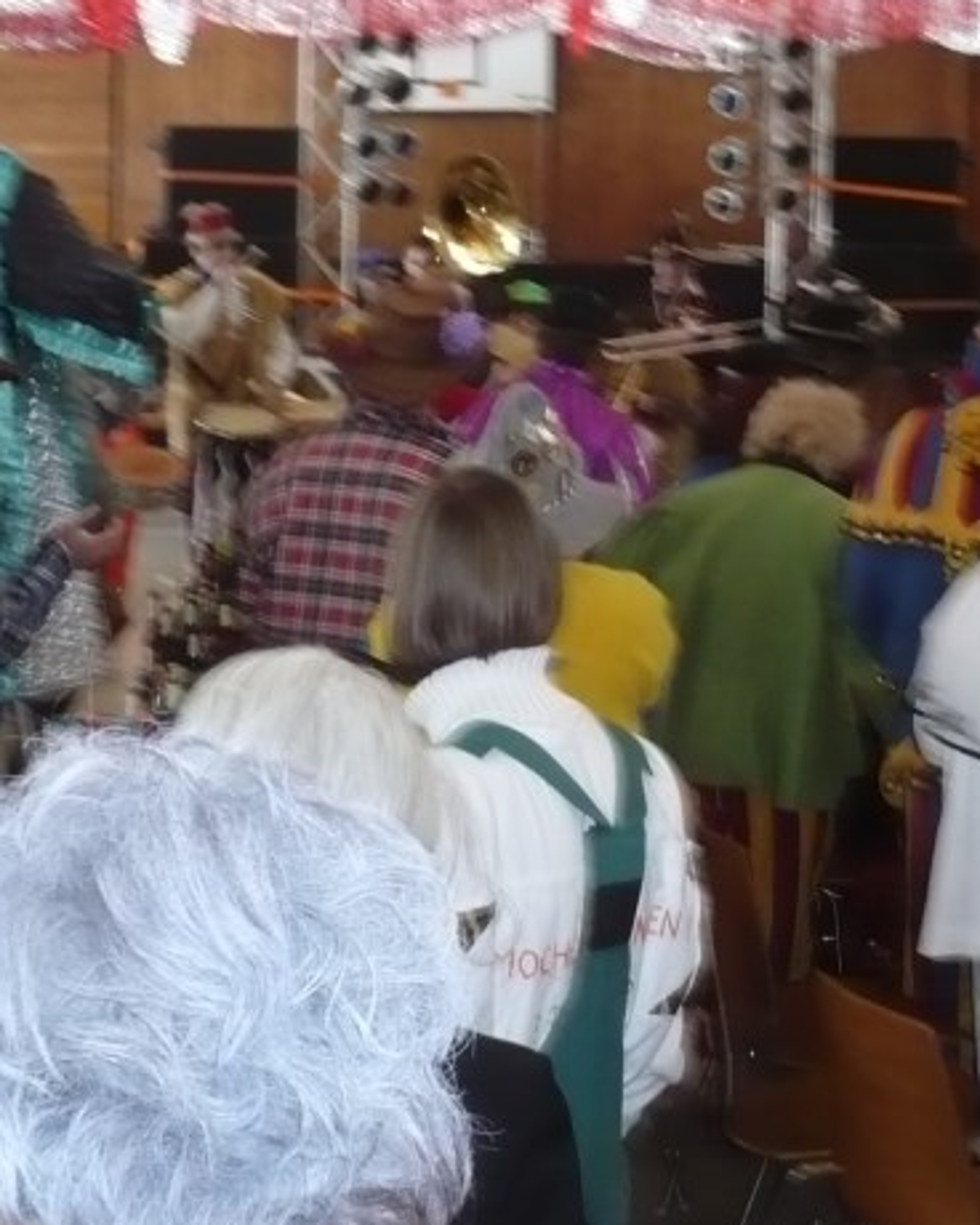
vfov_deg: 24.9
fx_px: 2755
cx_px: 679
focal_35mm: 76
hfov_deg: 20.1
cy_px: 370
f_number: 2.8
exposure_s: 1/30
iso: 250
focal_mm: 5.8
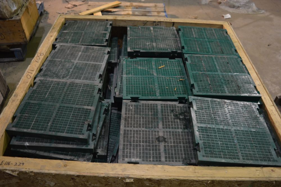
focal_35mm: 30
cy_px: 94
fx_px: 234
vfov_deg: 43.5
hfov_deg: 62.0
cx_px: 140
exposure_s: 1/20
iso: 400
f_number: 3.8
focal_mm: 20
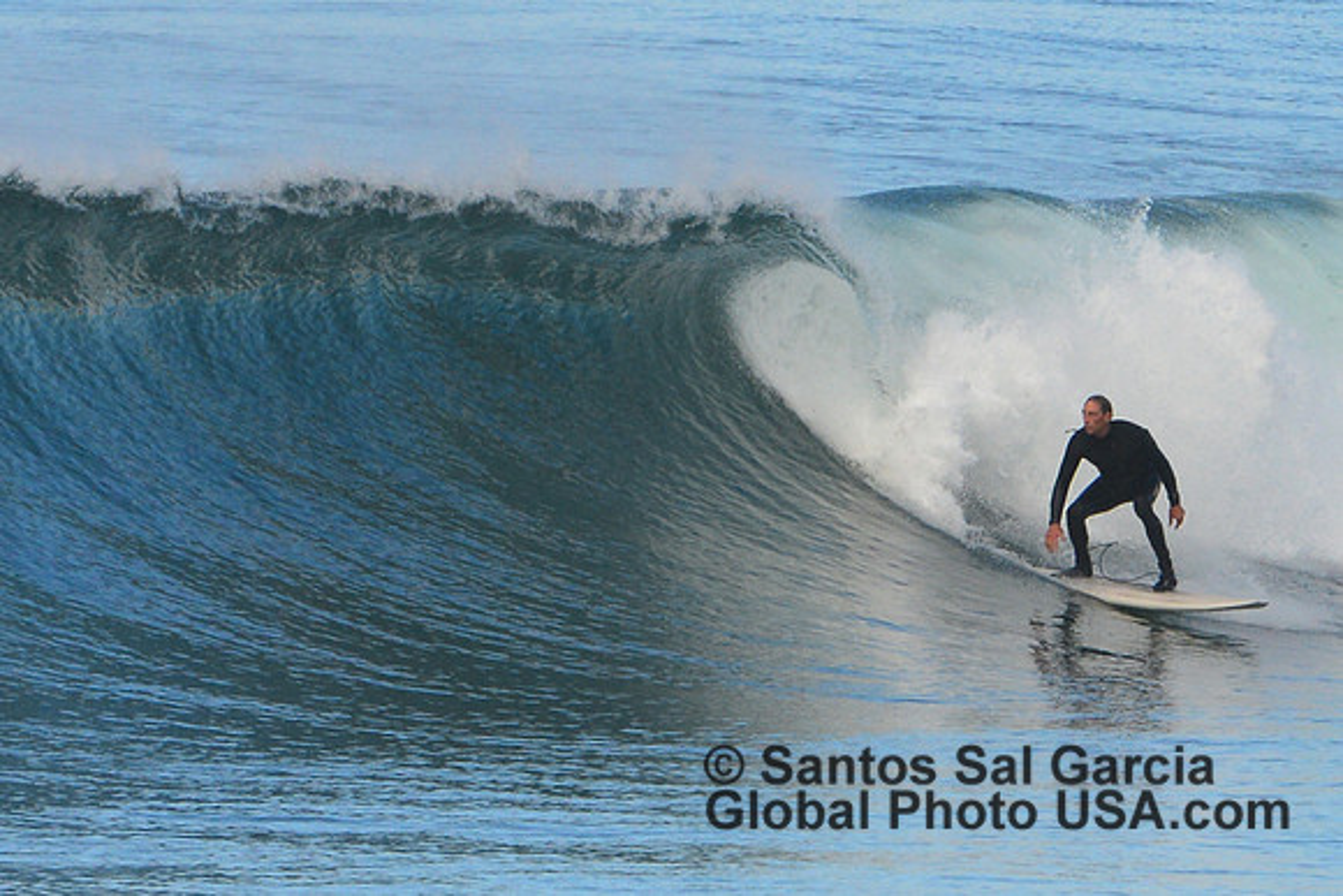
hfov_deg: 3.7
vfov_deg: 2.5
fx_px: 20522
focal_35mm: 550
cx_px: 672
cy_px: 448
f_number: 14
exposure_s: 1/800
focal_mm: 550
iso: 1250
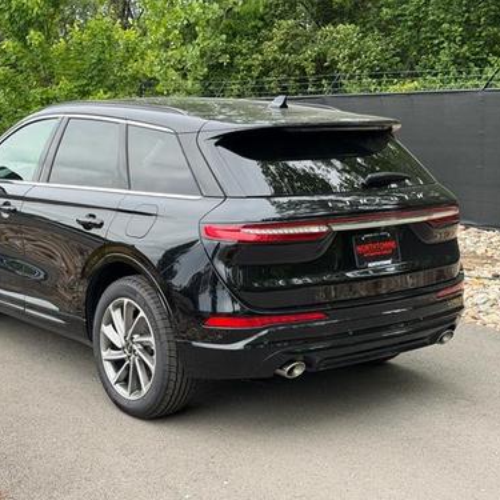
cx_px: 183
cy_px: 251
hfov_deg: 29.9
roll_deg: +2.4
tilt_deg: -9.7
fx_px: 931
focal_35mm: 57
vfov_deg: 30.0
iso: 80
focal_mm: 6.76
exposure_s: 1/549
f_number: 1.78
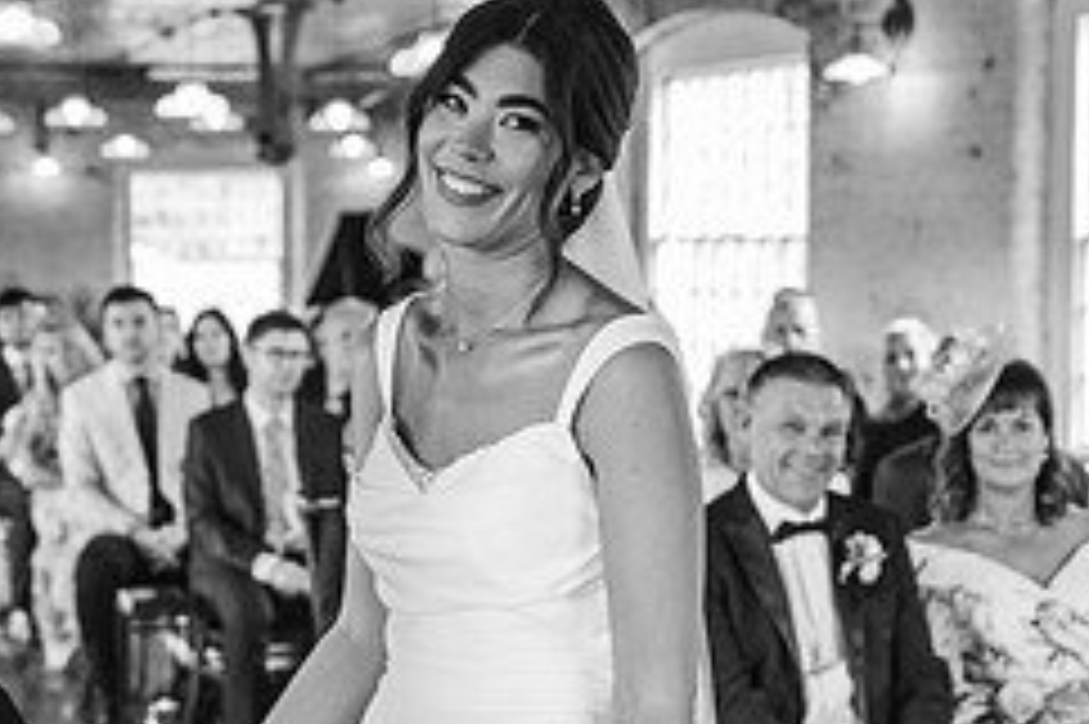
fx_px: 2539
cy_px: 468
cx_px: 230
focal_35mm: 84
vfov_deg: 16.2
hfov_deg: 23.9
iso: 1600
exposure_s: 1/200
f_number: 2.2
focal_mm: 35
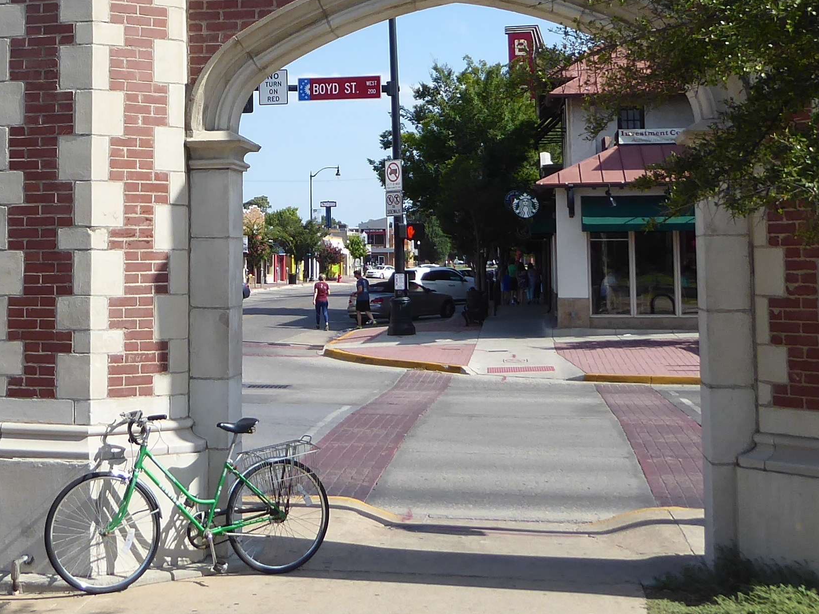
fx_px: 1444
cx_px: 165
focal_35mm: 61
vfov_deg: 23.7
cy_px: 121
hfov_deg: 30.9
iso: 80
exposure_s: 1/800
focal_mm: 4.3
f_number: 3.3
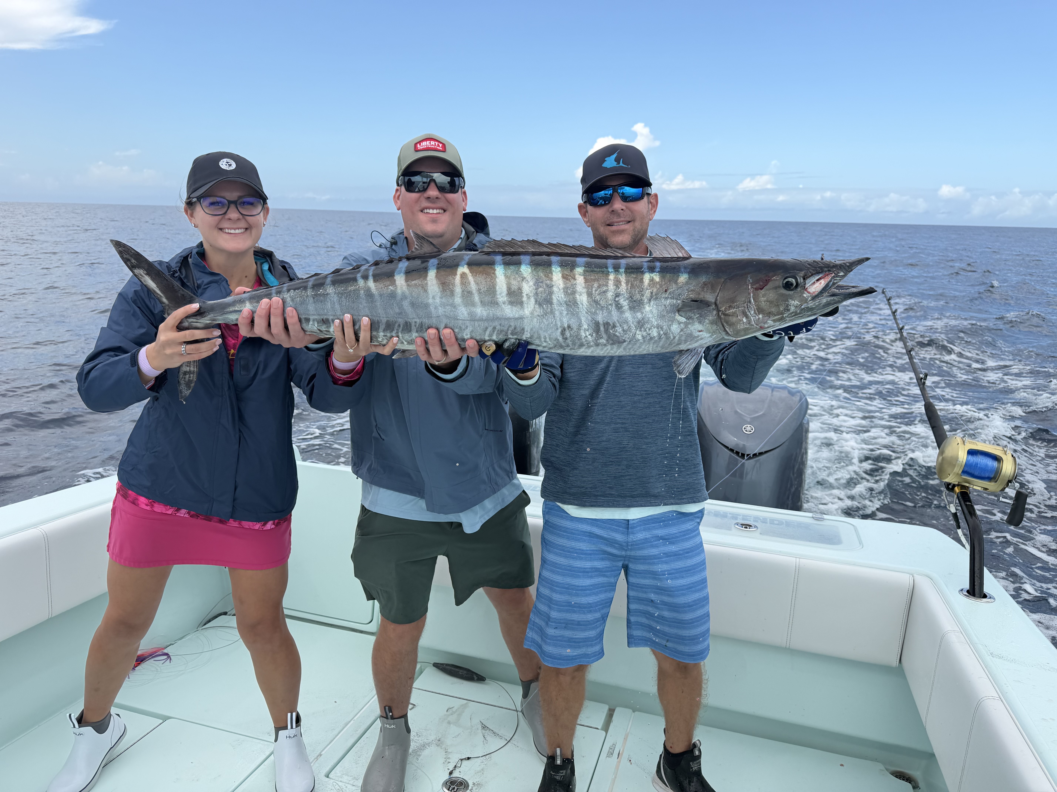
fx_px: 733
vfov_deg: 56.8
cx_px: 528
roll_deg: -1.7
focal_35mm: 24
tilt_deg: -15.6
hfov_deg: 71.6
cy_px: 396
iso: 80
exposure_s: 1/3425
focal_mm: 6.76
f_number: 1.78
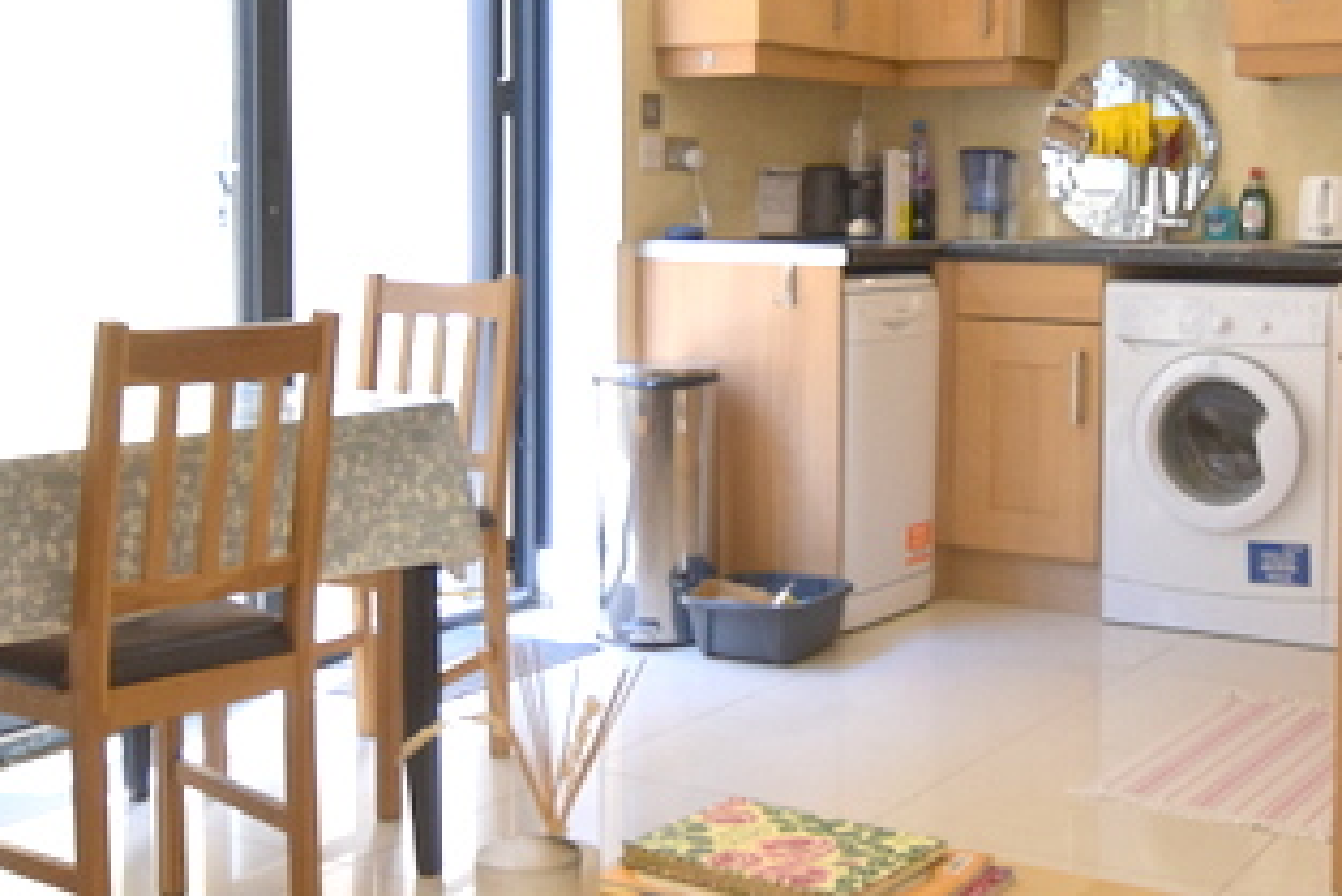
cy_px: 268
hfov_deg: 40.2
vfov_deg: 27.3
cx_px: 793
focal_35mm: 49
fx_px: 1827
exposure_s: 1/125
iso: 400
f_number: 4
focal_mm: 10
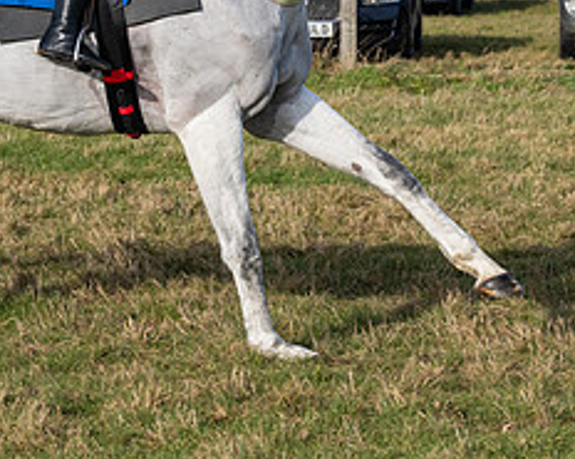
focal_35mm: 205
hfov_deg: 9.4
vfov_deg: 7.5
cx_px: 109
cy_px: 60
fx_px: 3484
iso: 400
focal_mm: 70
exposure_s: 1/3200
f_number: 5
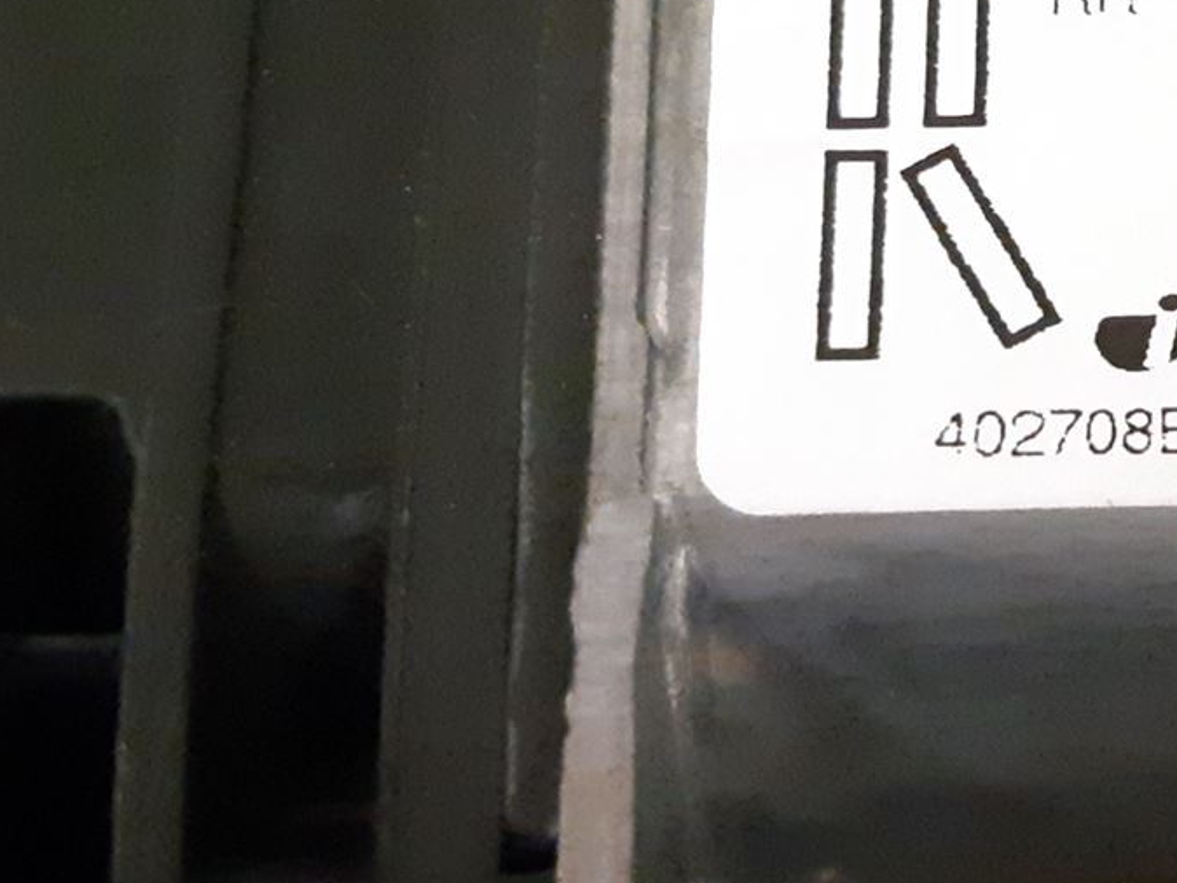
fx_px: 2687
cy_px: 113
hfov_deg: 23.2
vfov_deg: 18.4
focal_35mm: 79
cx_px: 1308
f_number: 1.7
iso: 800
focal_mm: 3.93
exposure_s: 1/100
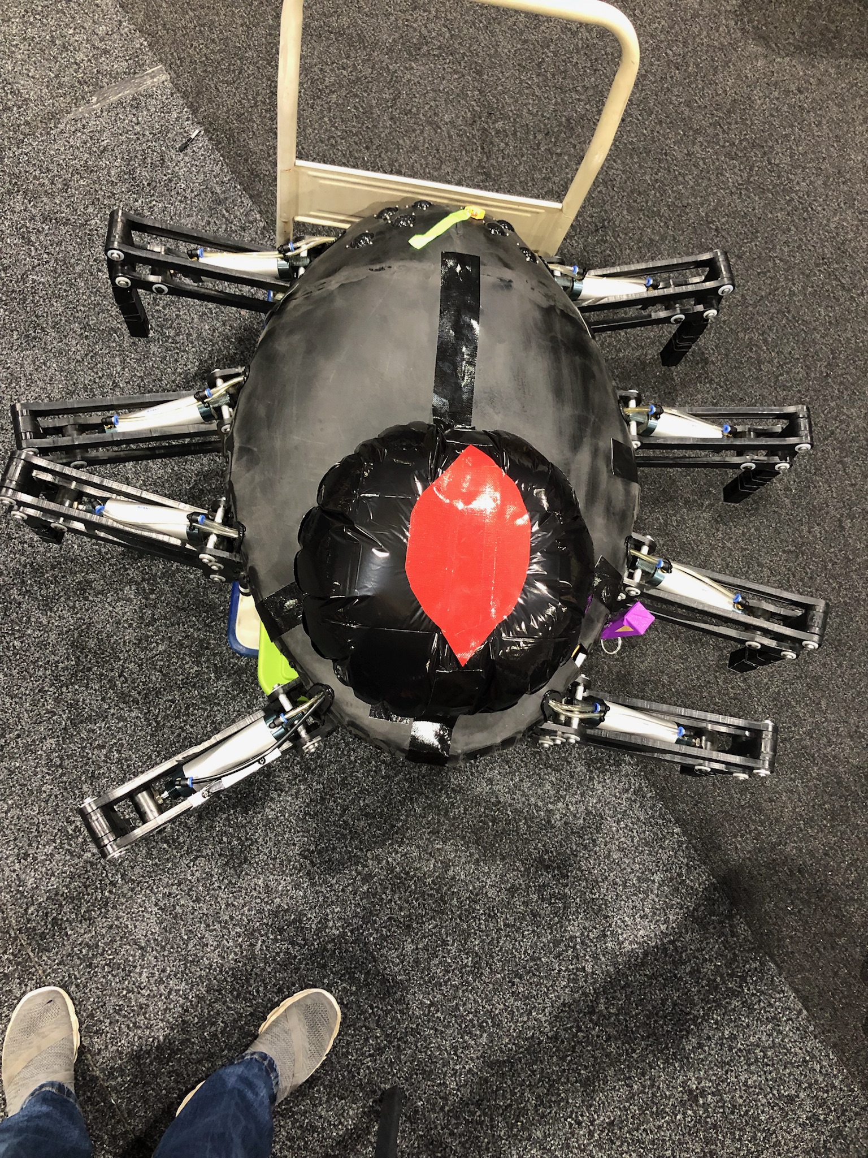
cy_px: 579
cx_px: 434
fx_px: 936
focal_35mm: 28
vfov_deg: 63.4
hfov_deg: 49.7
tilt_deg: -72.1
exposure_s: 1/13
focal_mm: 3.99
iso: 100
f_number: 1.8
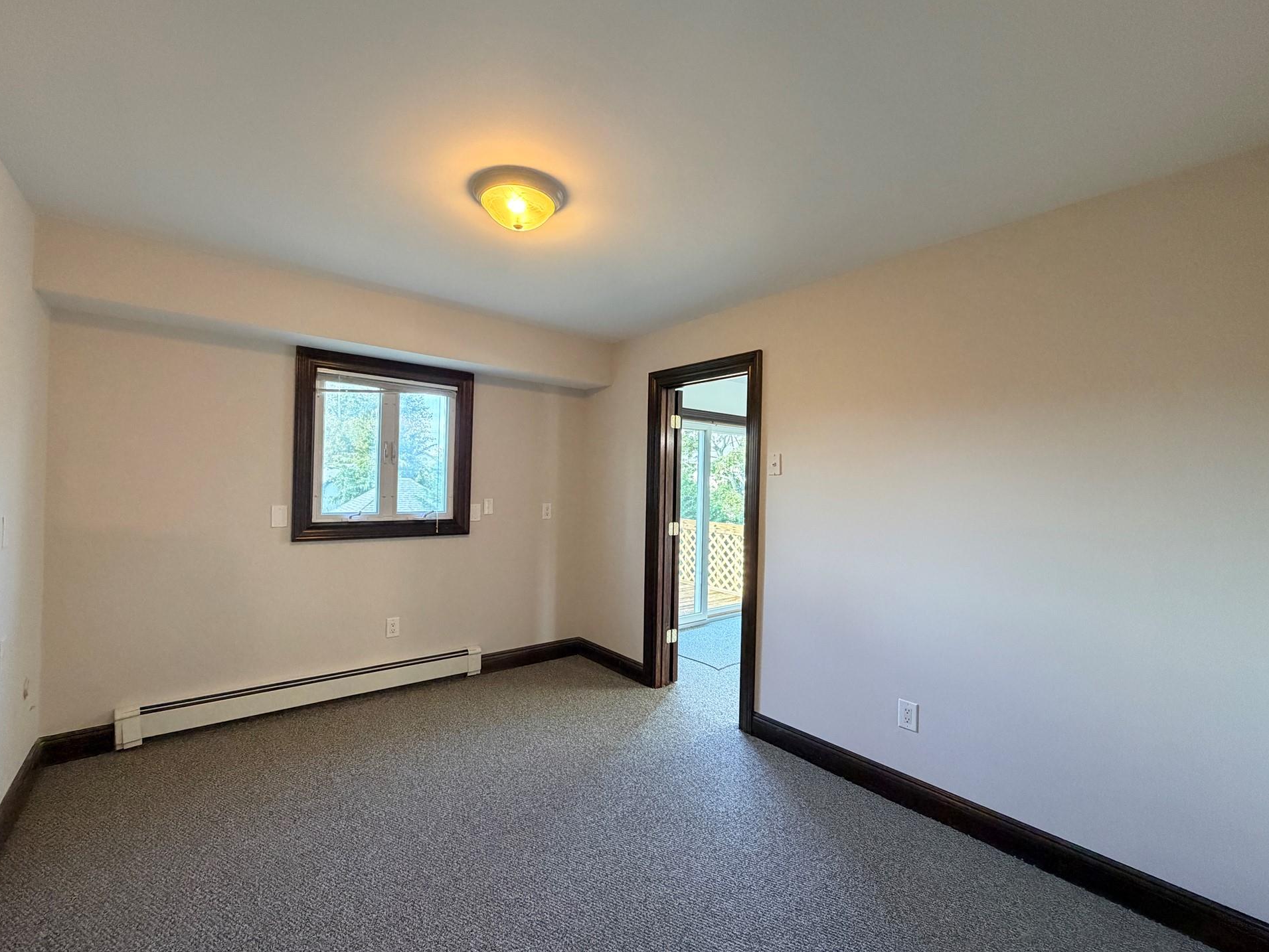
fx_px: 550
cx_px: 620
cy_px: 477
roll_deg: -0.7
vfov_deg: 81.8
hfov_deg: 98.1
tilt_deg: +0.3
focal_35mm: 15
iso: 320
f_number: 2.2
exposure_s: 1/60
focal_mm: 2.22
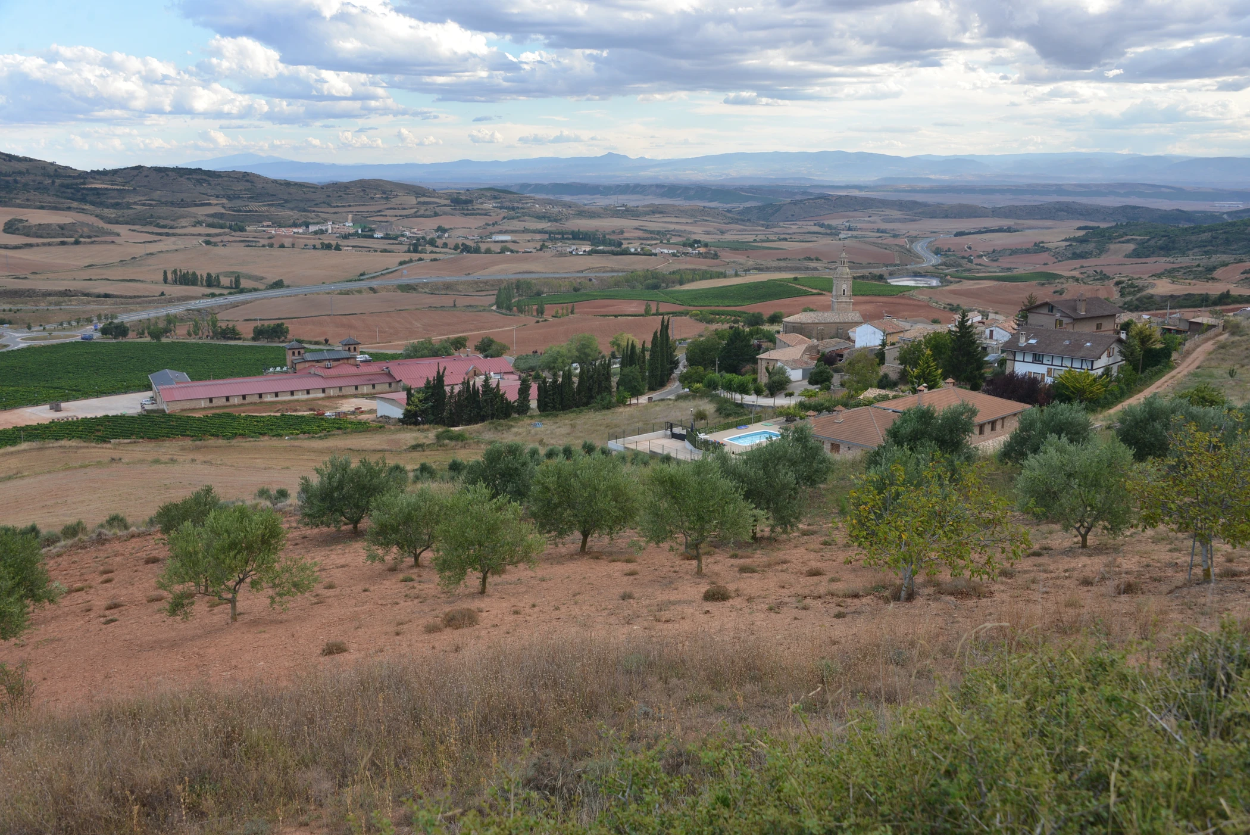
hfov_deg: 55.8
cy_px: 418
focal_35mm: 34
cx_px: 625
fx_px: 1181
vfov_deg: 38.9
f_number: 8
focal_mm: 34
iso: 400
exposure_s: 1/250
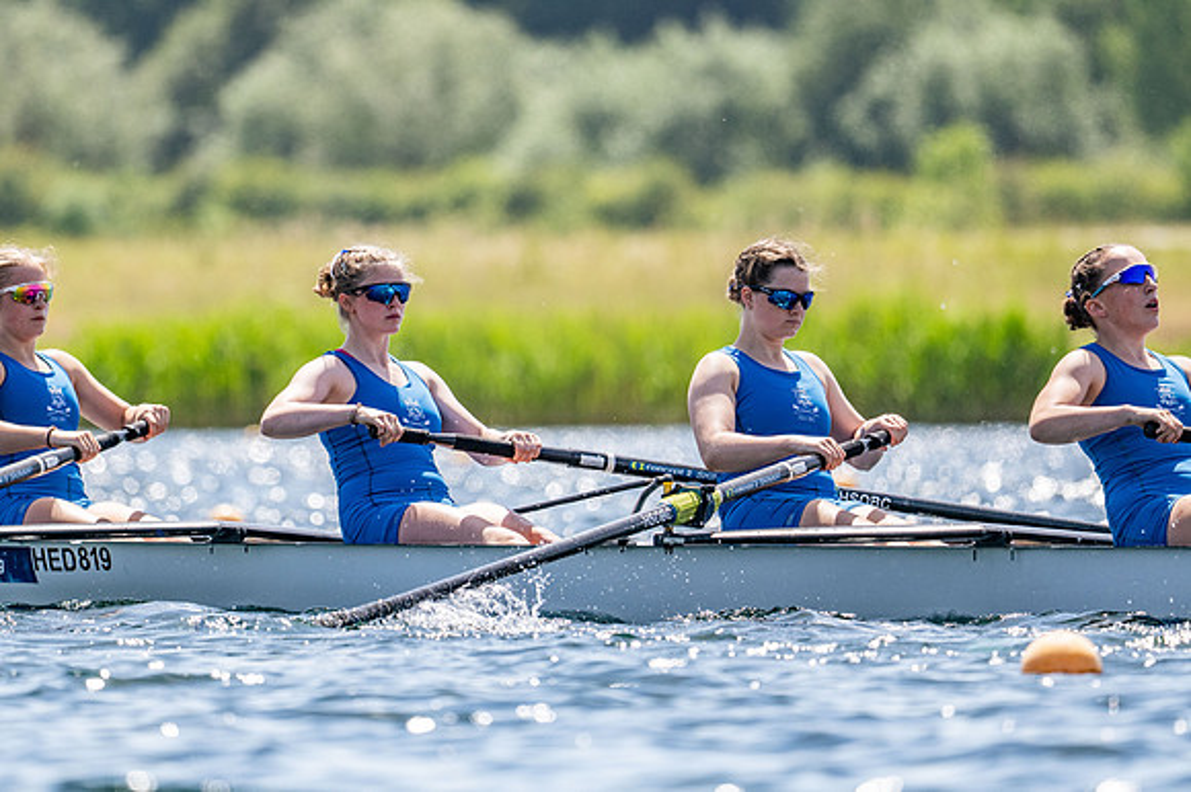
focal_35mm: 600
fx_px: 19838
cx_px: 596
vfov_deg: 2.3
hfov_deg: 3.4
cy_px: 396
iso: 250
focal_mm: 400
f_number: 4.5
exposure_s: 1/2500
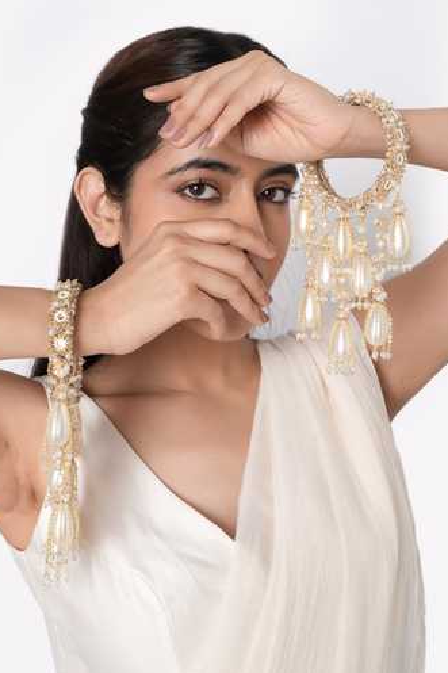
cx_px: 218
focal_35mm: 37
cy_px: 353
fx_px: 691
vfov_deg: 51.9
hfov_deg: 35.9
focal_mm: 35
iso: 125
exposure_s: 1/125
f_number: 9.5
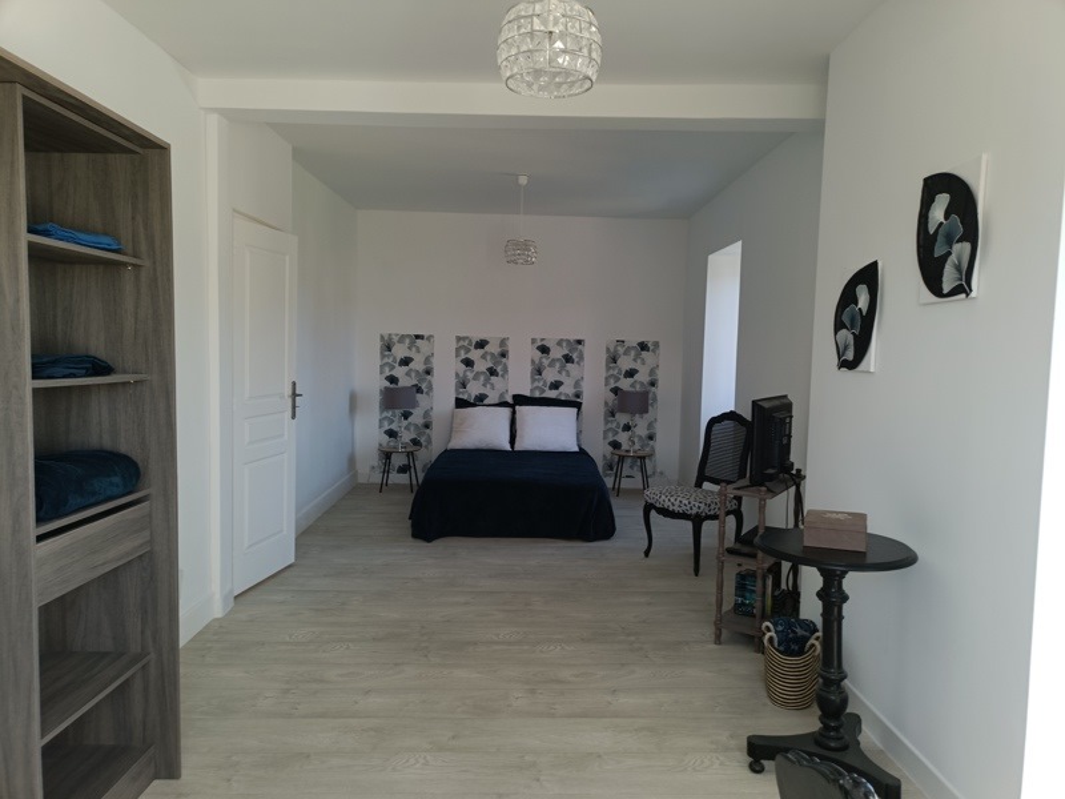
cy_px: 400
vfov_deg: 54.9
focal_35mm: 25
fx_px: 769
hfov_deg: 69.4
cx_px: 532
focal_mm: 4.7
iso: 250
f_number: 1.7
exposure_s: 1/50
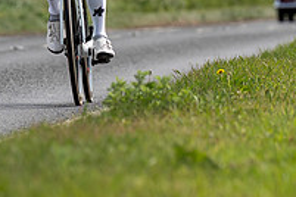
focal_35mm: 706
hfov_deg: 2.9
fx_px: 5804
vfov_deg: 1.9
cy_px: -30
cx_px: 92
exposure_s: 1/1000
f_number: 3.5
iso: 100
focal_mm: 153
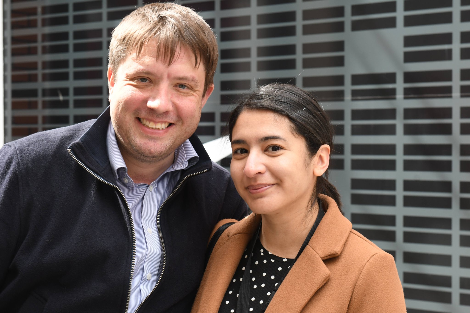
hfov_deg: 21.9
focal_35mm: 93
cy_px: 156
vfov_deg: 14.7
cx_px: 235
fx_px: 1214
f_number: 8
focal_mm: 62
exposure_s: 1/250
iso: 640
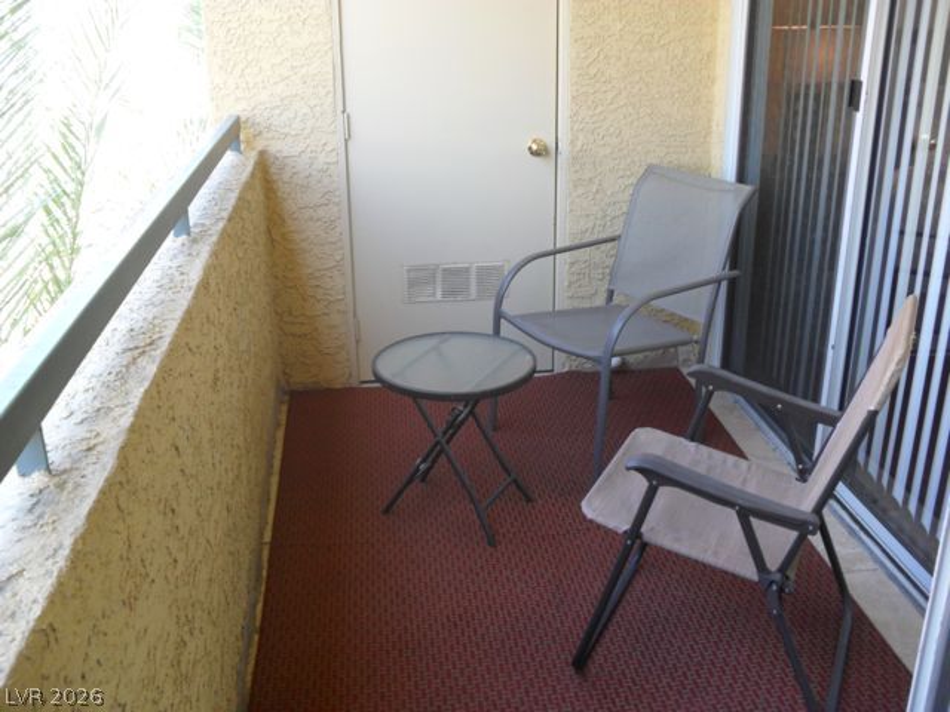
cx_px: 475
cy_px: 356
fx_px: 961
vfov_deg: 40.7
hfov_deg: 52.6
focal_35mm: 35
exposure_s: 1/60
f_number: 3
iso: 80
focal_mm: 6.3
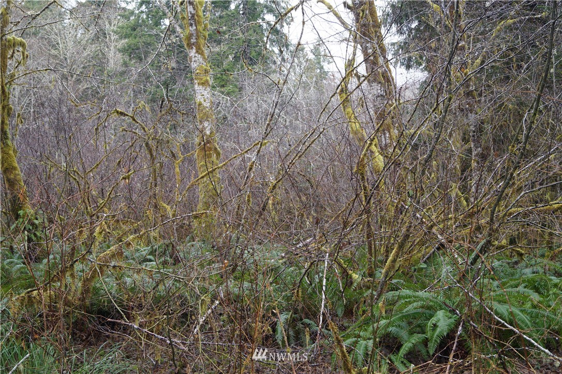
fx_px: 655
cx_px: 281
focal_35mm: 42
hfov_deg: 46.4
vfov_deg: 31.8
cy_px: 187
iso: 400
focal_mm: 28
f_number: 4.5
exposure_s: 1/160
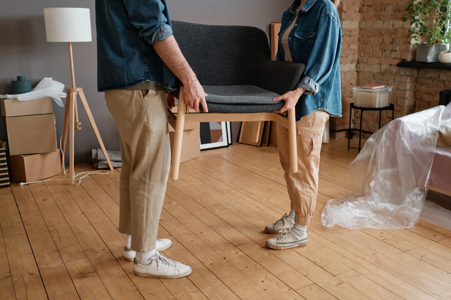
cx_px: 226
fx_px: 438
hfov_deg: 54.4
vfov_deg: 37.9
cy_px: 150
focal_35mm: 35
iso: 800
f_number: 3.2
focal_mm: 23
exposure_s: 1/100
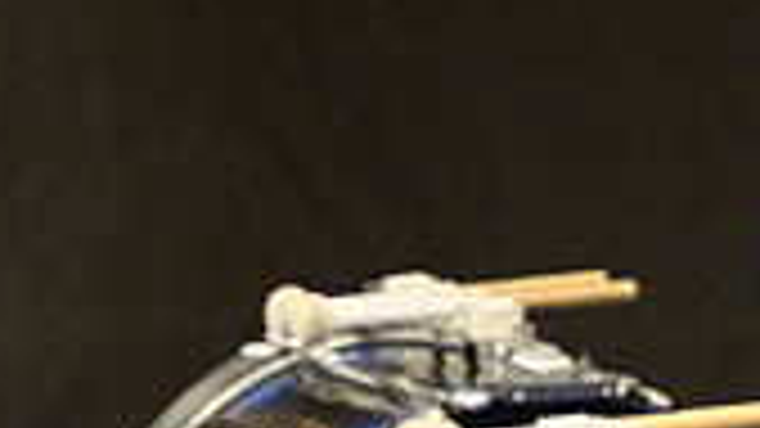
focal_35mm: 919
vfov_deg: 1.3
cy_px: 996
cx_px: 180
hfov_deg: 2.4
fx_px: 18517
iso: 8000
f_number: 5.6
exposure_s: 1/320
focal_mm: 220
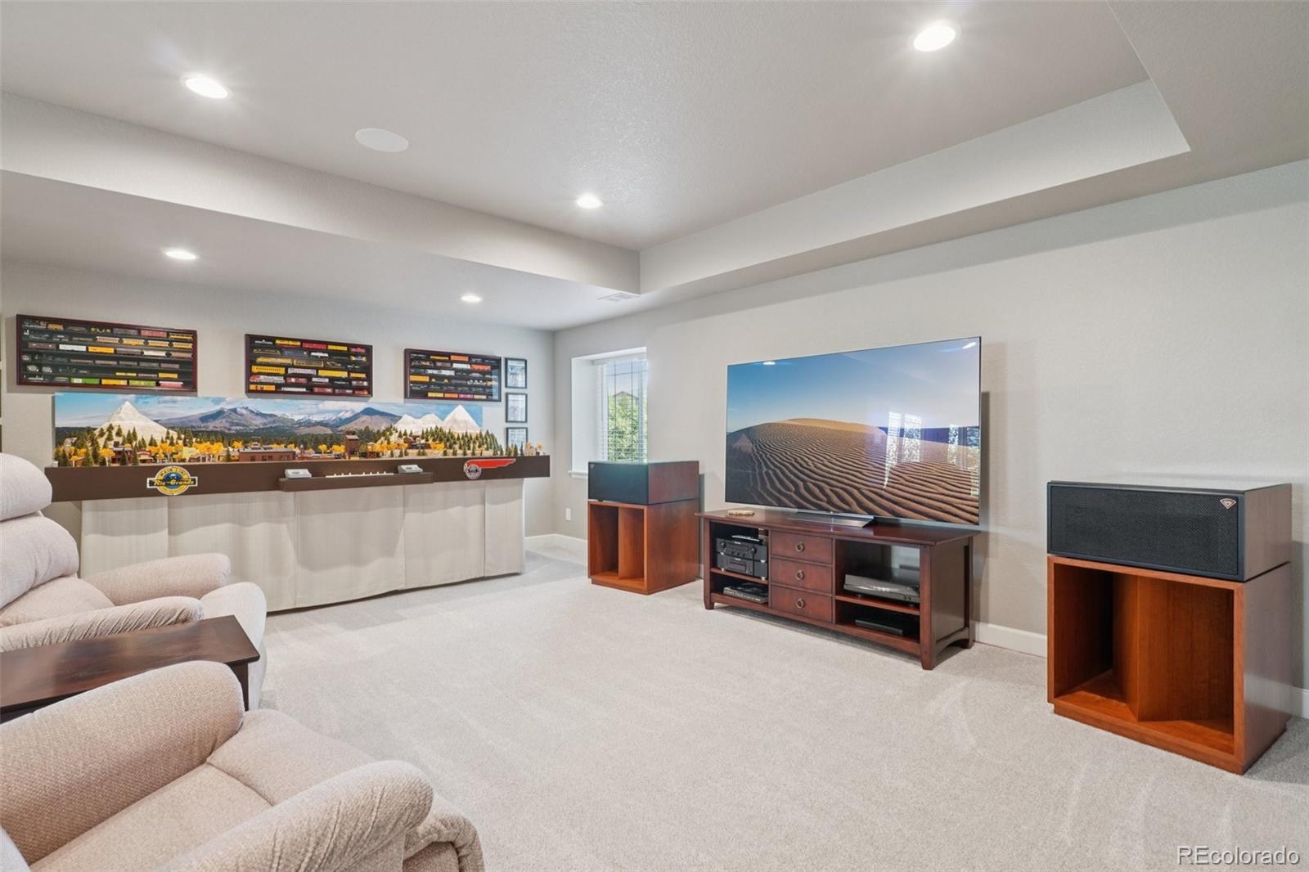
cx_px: 654
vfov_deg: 72.0
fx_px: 600
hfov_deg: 95.0
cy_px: 436
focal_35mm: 16
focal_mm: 11
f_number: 8
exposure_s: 1/6
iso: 400
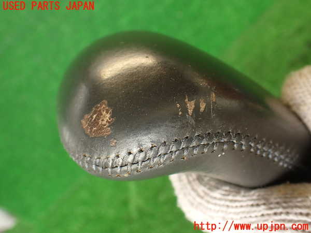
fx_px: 287
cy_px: 116
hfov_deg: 56.8
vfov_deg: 44.2
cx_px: 156
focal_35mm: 32
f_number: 2.4
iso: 200
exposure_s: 1/60
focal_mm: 5.79
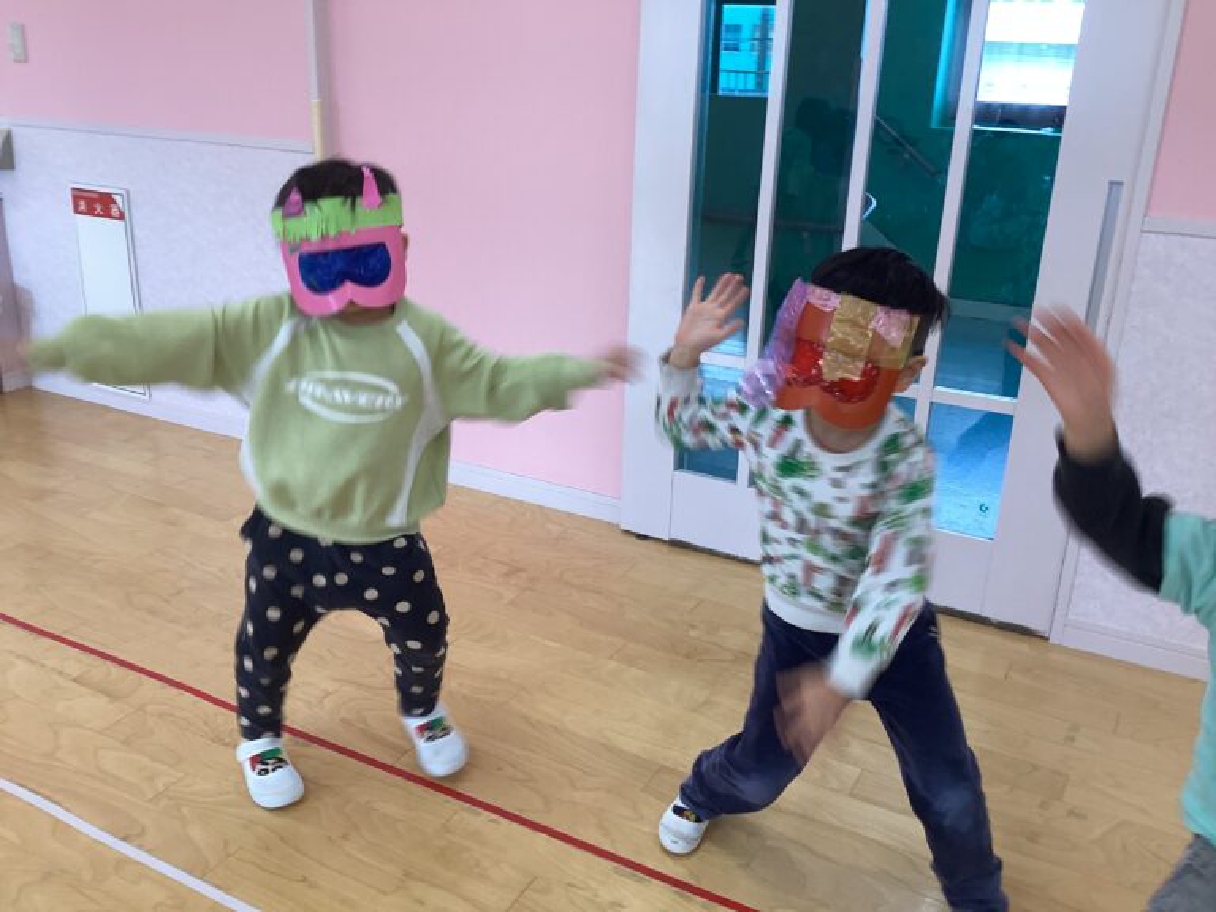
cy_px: 456
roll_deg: -4.0
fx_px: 1089
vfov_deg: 45.4
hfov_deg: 58.4
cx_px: 608
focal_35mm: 31
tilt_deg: -22.7
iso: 64
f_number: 2.4
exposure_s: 1/50
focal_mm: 3.3
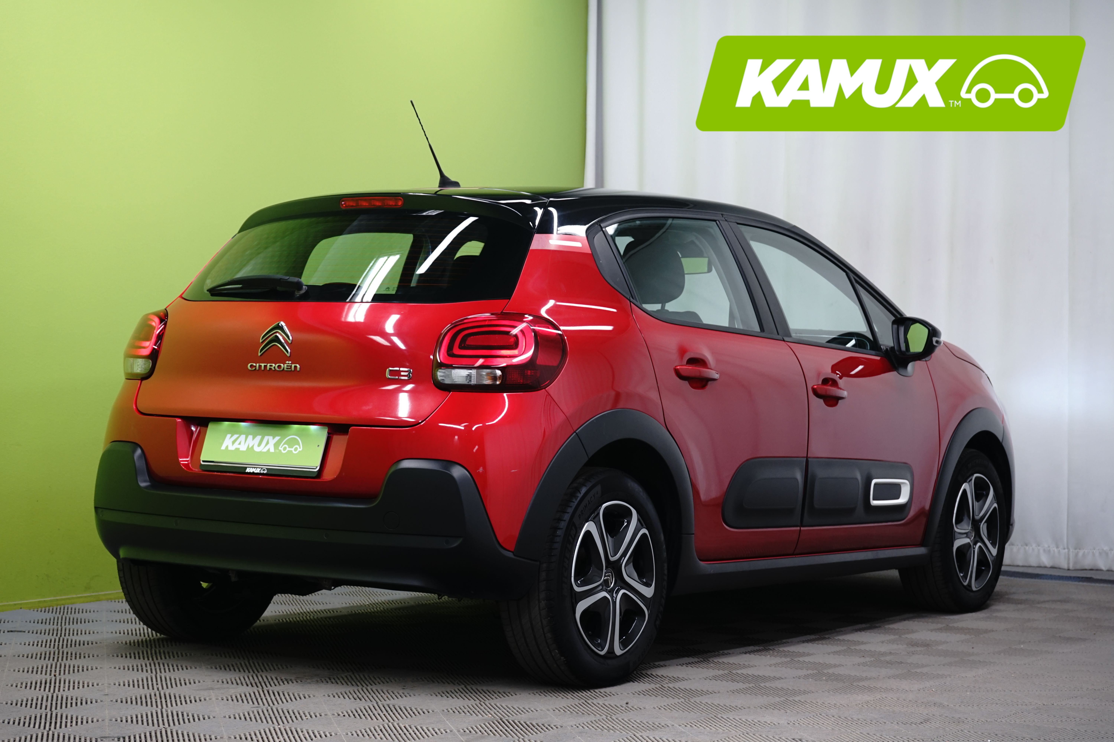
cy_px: 371
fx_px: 2166
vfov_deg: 19.5
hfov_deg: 28.8
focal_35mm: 70
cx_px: 557
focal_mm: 70
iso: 500
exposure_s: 1/6
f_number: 8
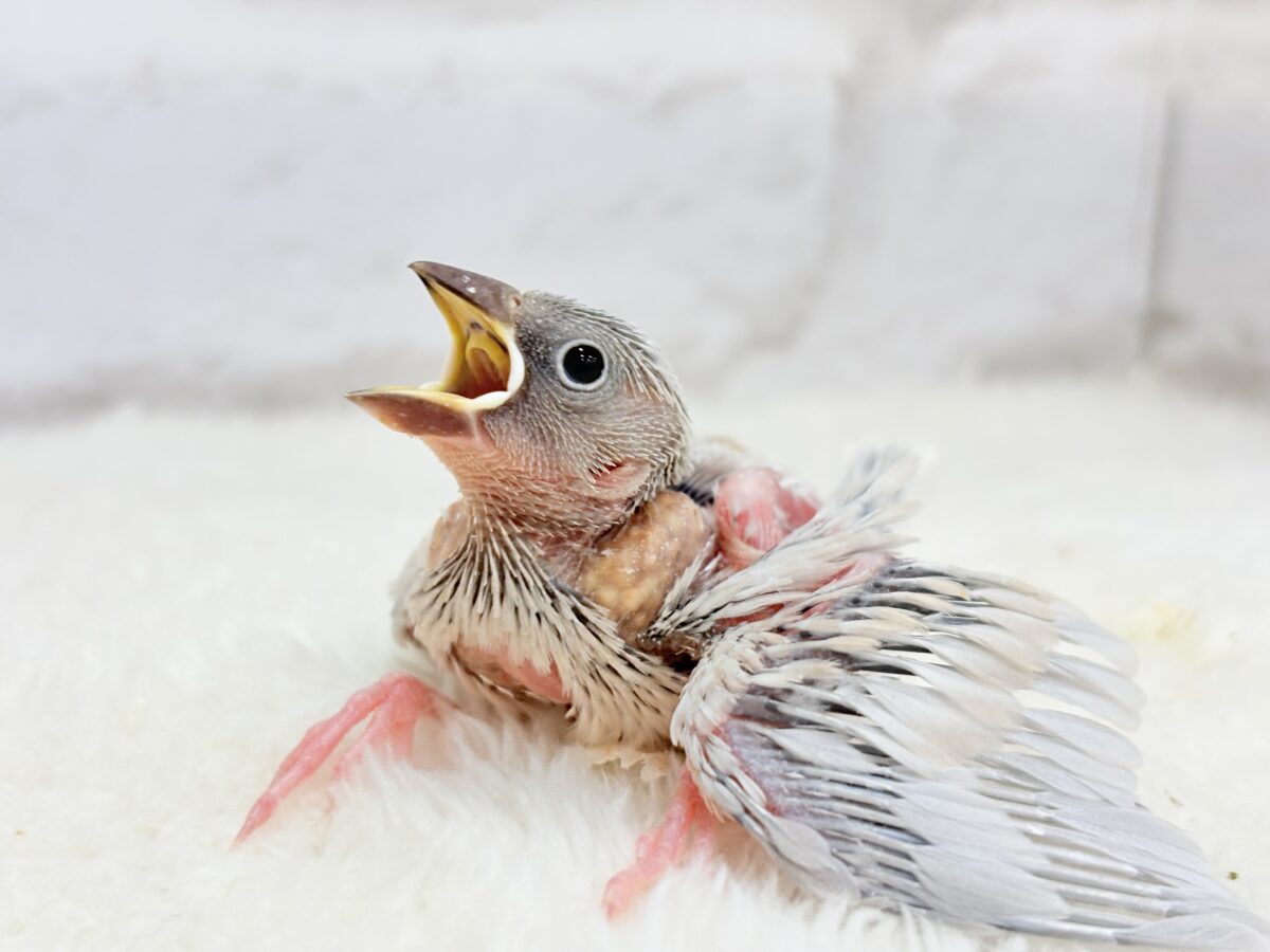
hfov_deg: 36.8
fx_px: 1908
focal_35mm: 52
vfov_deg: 28.0
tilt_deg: -12.4
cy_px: 476
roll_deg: -1.2
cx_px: 635
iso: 50
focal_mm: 5.96
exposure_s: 1/50
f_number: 1.6
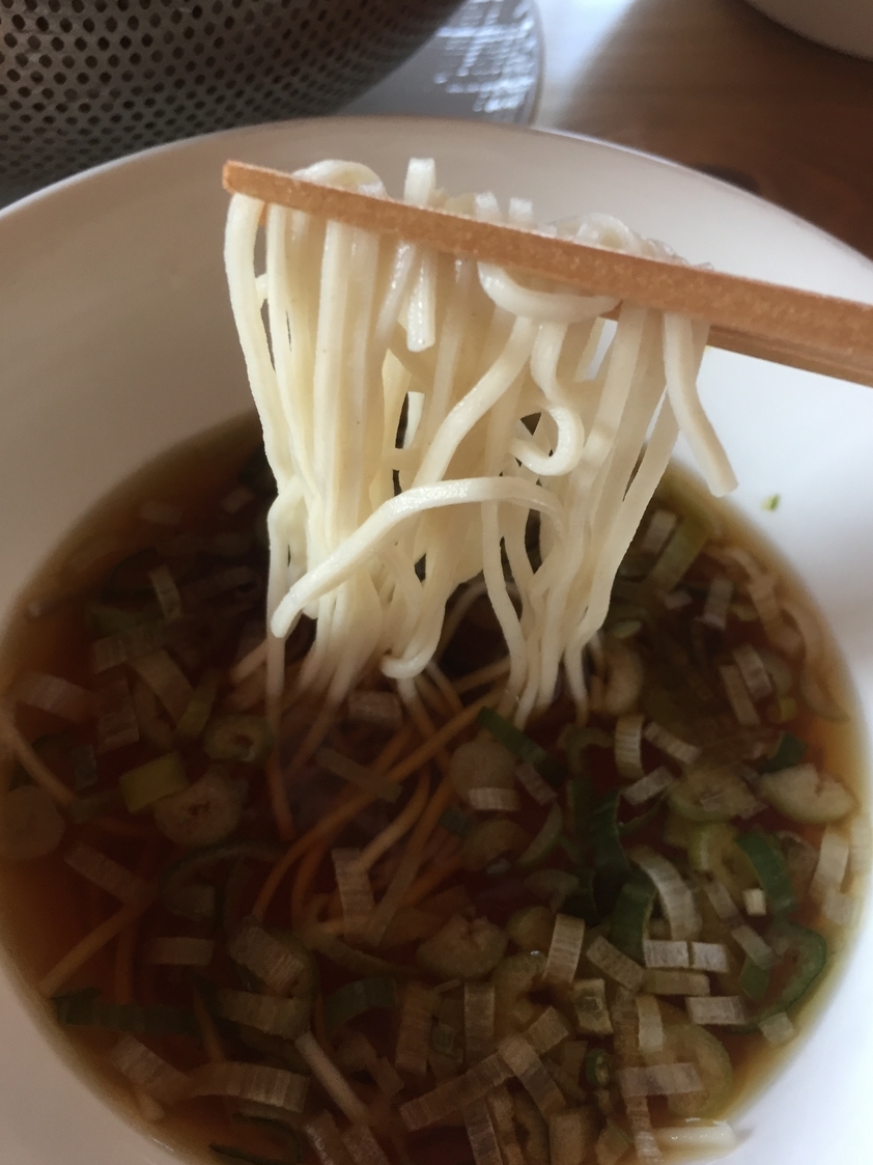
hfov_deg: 45.4
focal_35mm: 31
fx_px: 1043
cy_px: 589
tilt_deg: -58.5
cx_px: 460
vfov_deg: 58.4
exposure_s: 1/30
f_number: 2.2
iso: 80
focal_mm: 4.15
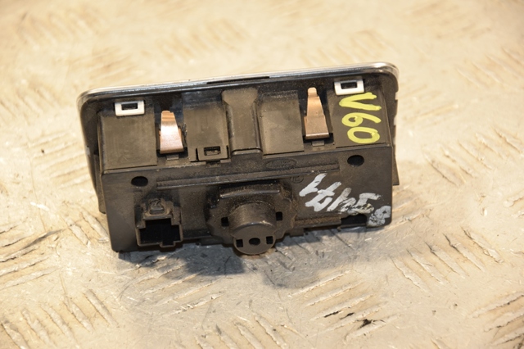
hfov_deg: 13.0
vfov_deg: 8.7
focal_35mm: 158
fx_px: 2291
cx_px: 262
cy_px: 174
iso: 800
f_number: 5.6
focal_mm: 105
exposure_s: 1/160
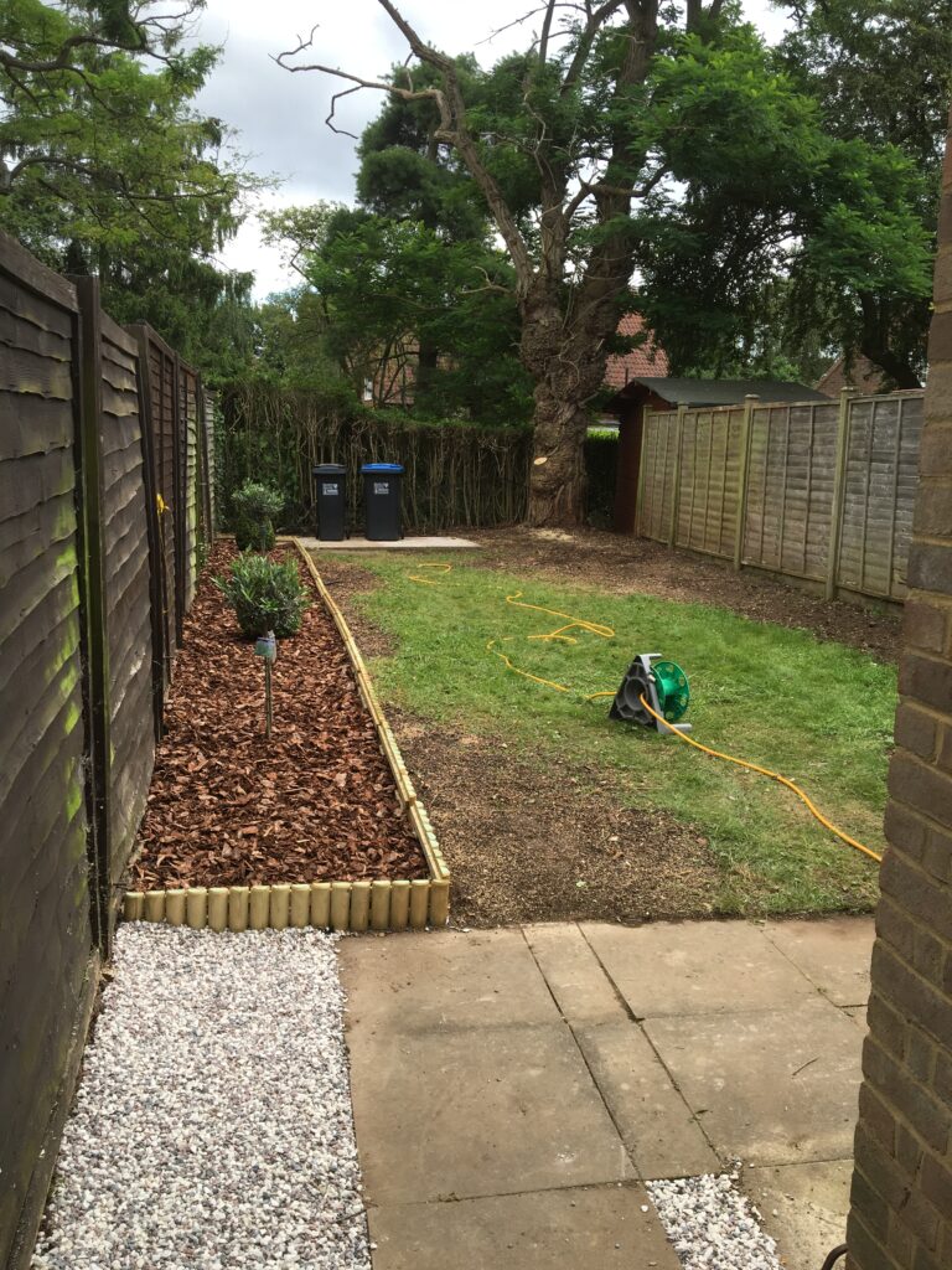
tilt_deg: -10.6
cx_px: 476
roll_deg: -2.8
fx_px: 1063
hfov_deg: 48.2
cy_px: 635
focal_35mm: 29
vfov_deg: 61.7
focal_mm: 4.15
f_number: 2.2
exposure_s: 1/478
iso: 25
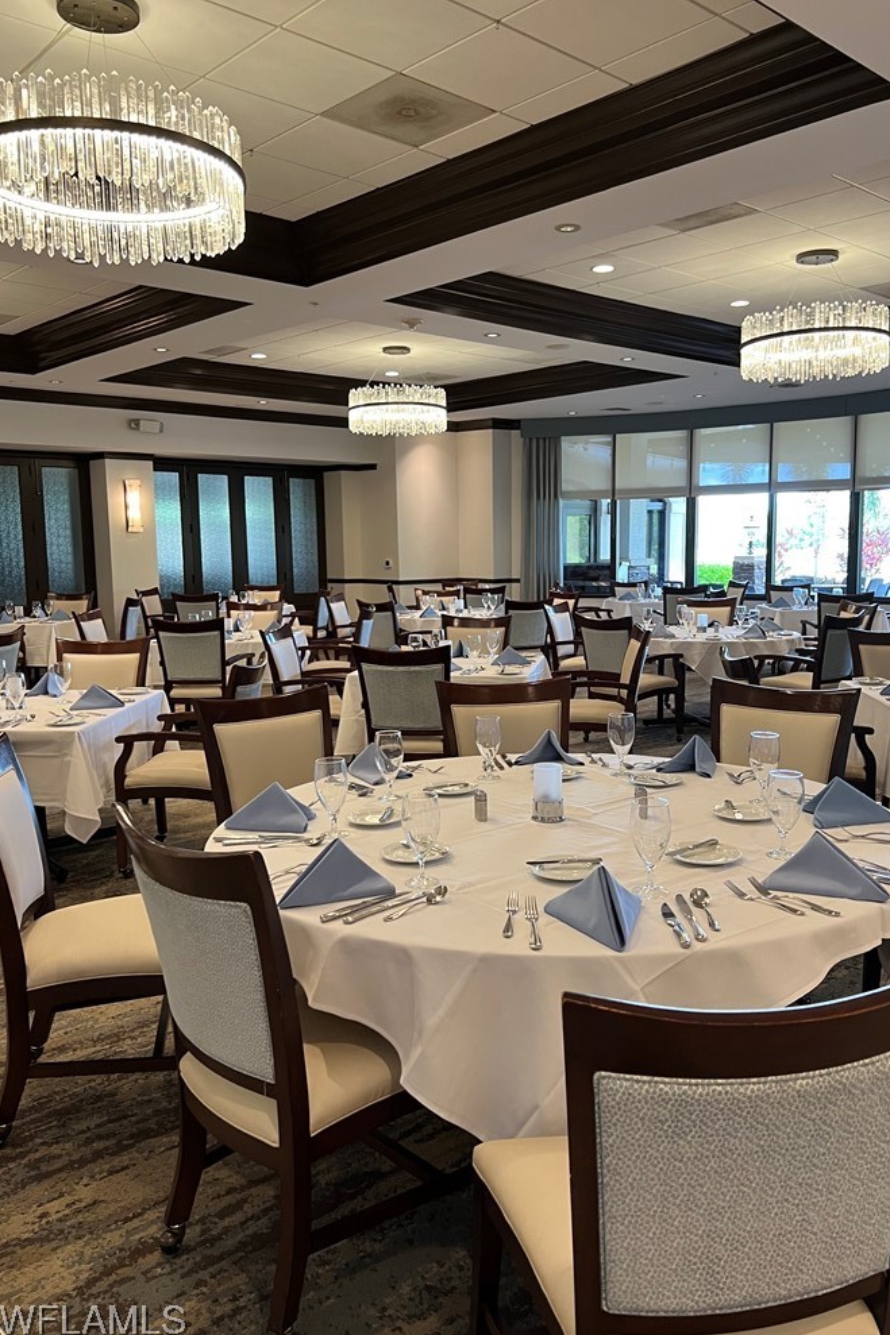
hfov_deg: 46.3
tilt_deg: -6.9
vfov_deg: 65.5
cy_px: 668
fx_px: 1039
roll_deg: +0.0
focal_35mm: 28
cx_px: 482
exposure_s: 1/60
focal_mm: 5.7
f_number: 1.5
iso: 125
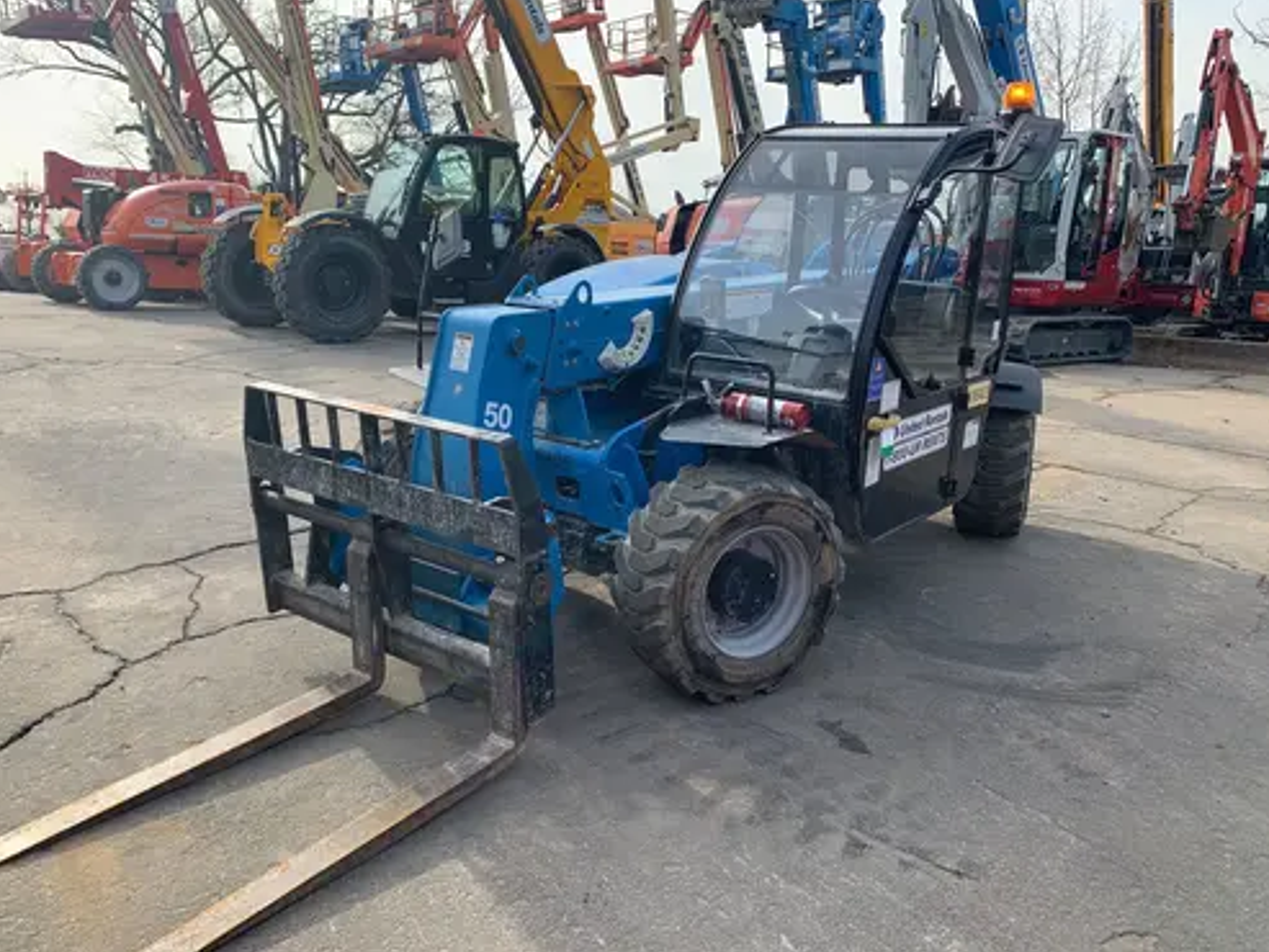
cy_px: 457
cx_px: 584
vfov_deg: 48.2
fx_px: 1063
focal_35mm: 29
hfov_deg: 61.6
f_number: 1.8
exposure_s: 1/696
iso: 25
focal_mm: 4.25
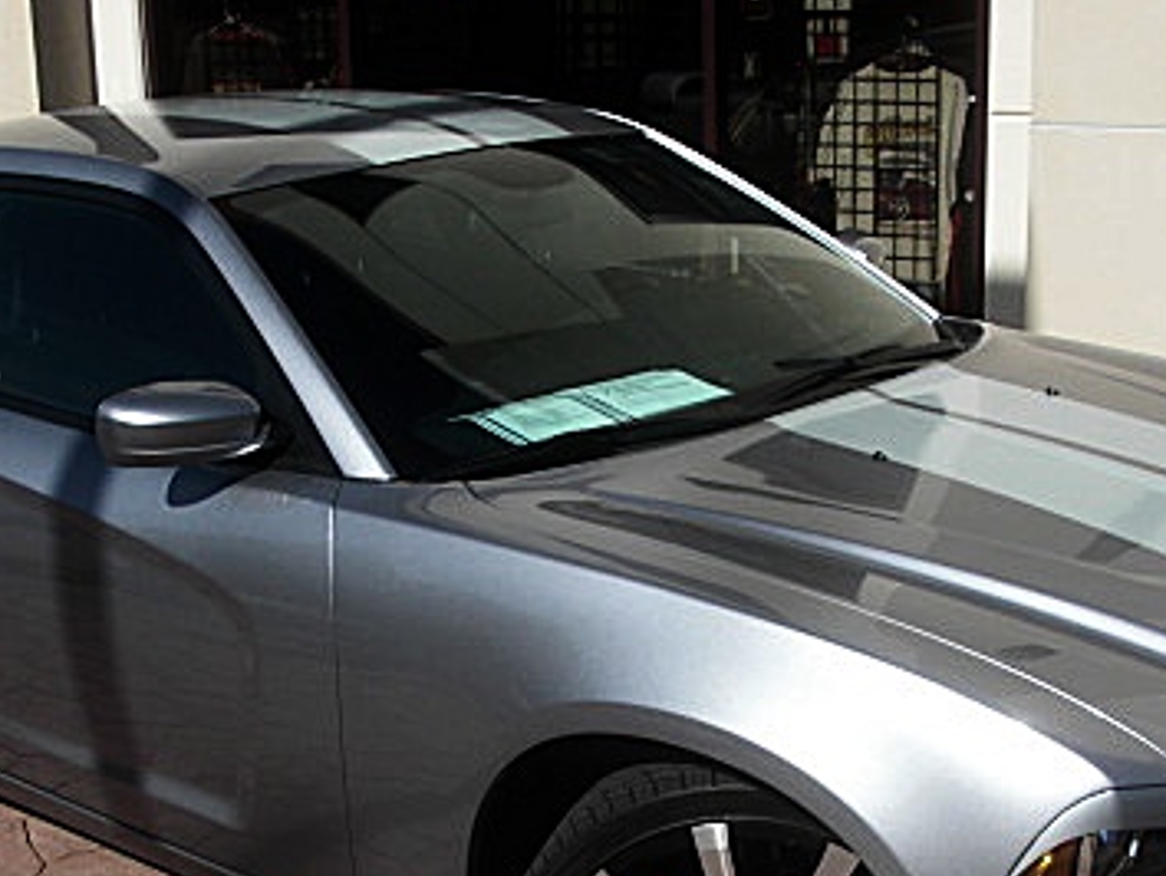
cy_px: 698
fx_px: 2191
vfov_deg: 22.3
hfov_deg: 29.8
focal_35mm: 65
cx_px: 580
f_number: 7.9
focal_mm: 6.3
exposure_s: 1/200
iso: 50
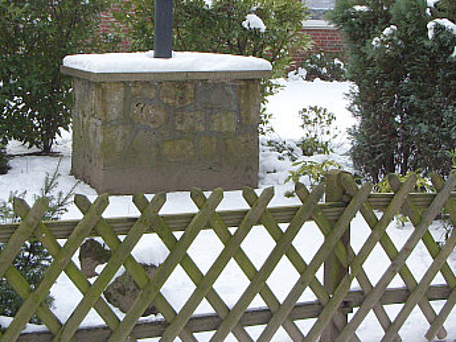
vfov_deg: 22.2
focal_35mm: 66
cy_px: 112
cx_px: 202
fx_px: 870
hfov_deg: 29.4
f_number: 2.8
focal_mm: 6.3
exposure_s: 1/323
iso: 50
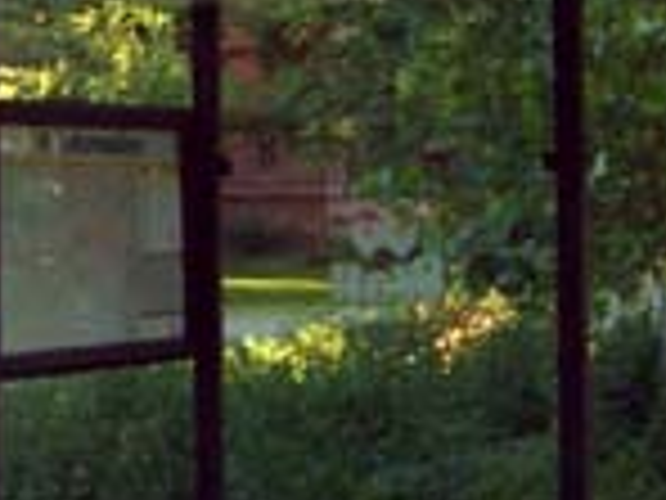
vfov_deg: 11.3
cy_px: 16
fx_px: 2501
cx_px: 104
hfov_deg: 15.0
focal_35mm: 130
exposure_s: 1/125
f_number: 2.6
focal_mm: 5.8
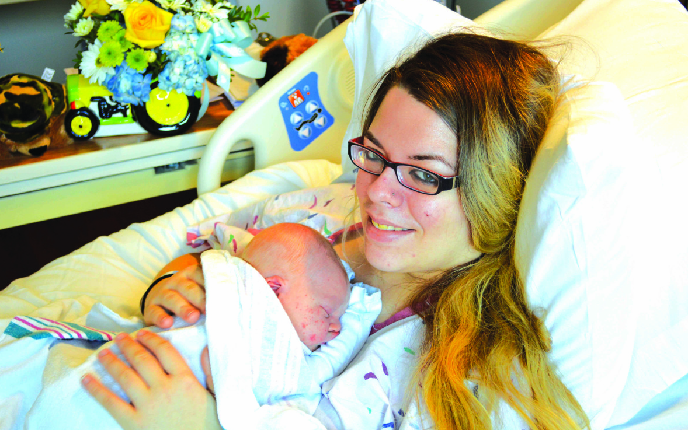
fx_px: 1050
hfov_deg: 36.3
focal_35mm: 56
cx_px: 348
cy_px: 230
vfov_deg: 23.2
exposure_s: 1/30
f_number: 5
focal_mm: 36
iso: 400
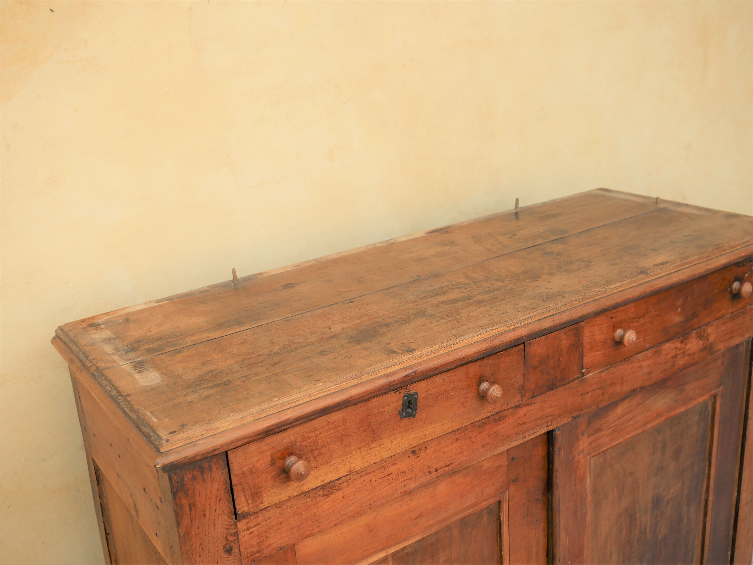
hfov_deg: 46.8
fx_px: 870
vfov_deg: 36.0
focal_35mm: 40
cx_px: 376
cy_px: 282
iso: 200
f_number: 2.8
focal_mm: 20
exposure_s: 1/250
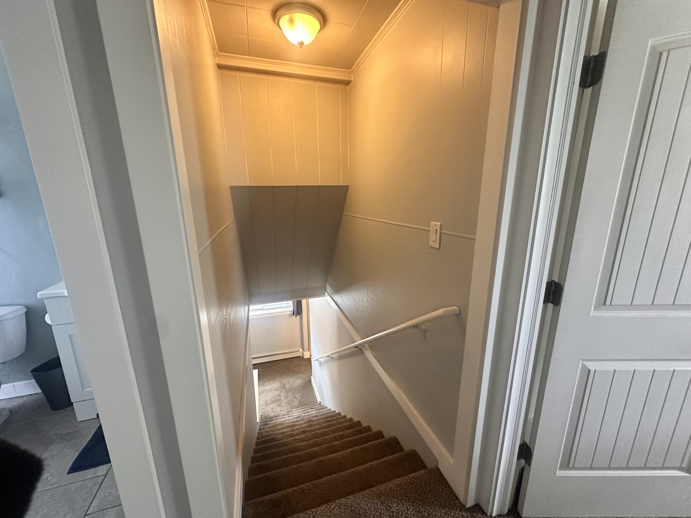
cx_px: 346
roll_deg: +0.6
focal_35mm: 14
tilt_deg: -12.5
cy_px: 259
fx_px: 279
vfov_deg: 85.7
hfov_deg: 102.1
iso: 500
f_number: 2.2
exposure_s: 1/60
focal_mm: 2.22
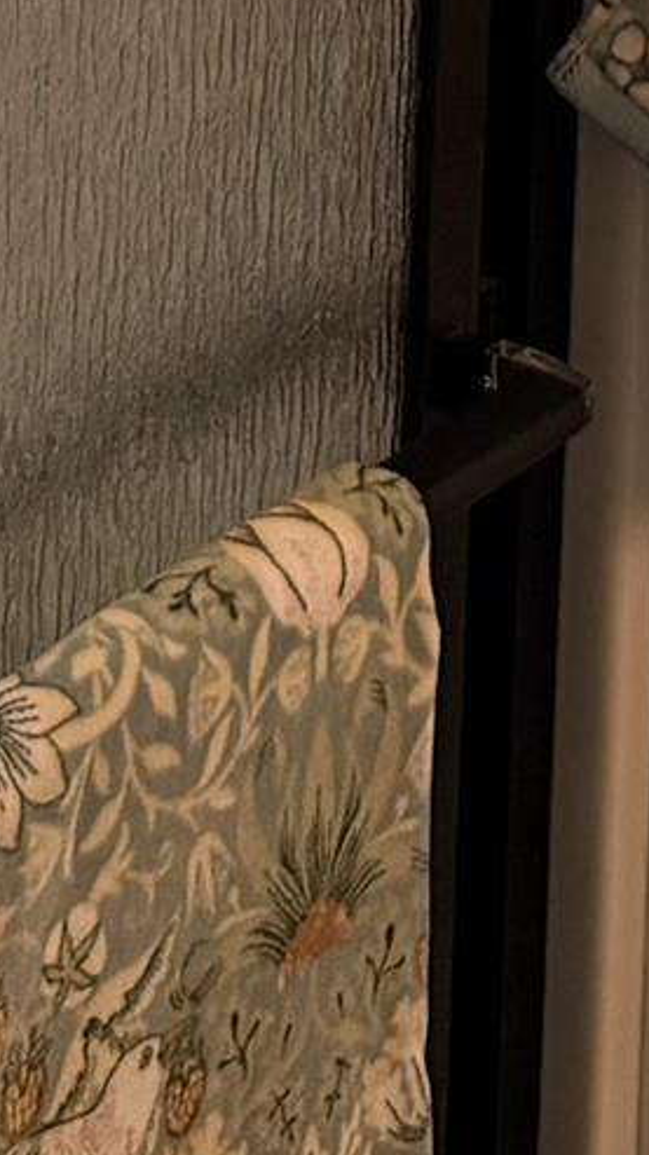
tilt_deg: -2.5
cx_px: 958
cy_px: -1462
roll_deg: -2.3
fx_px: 4991
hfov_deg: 7.3
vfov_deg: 11.3
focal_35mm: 163
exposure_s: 1/195
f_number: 1.78
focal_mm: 6.76
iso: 125
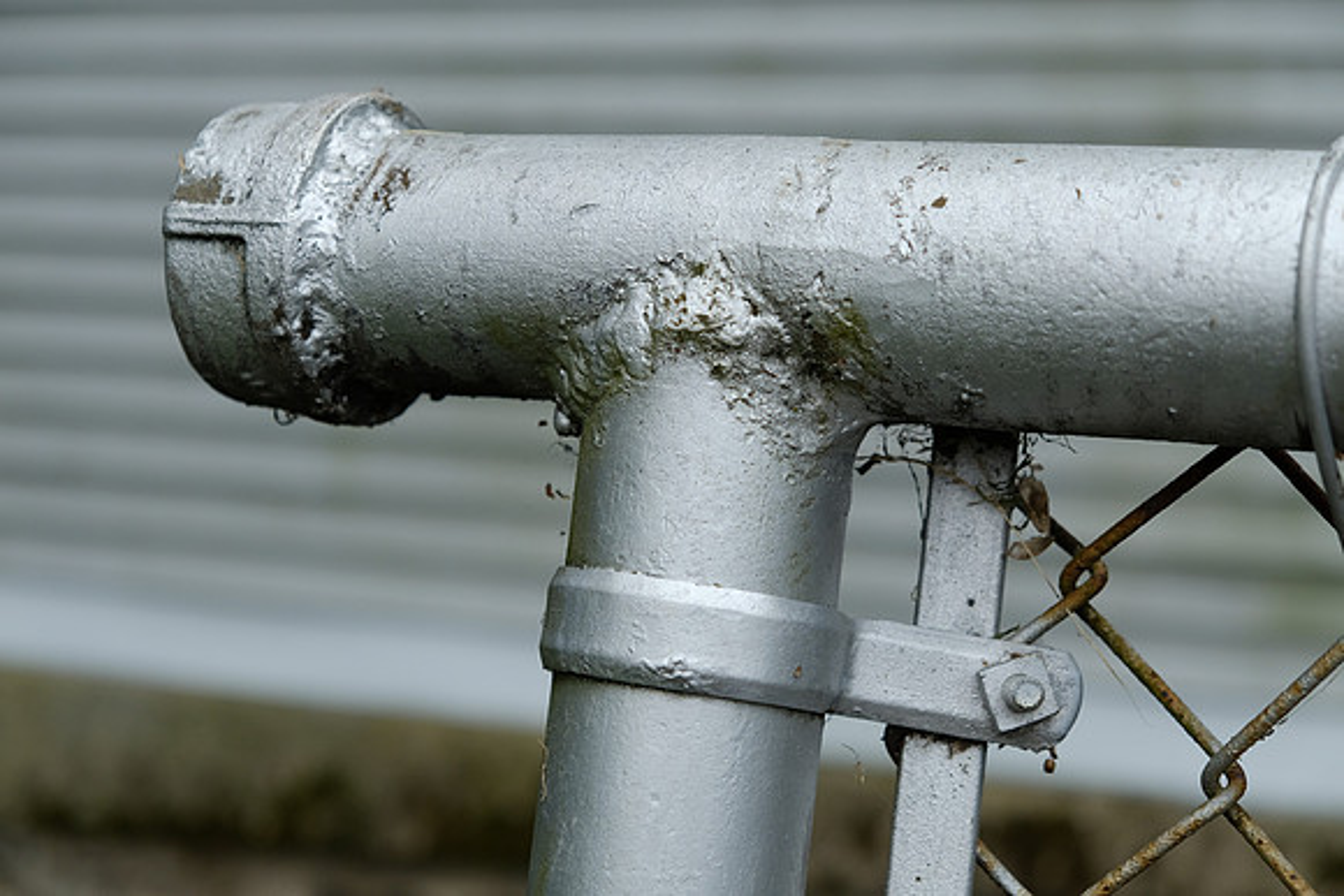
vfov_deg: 22.3
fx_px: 2278
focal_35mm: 61
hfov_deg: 32.9
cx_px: 672
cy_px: 448
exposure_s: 1/640
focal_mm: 40.7
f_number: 4
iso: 400
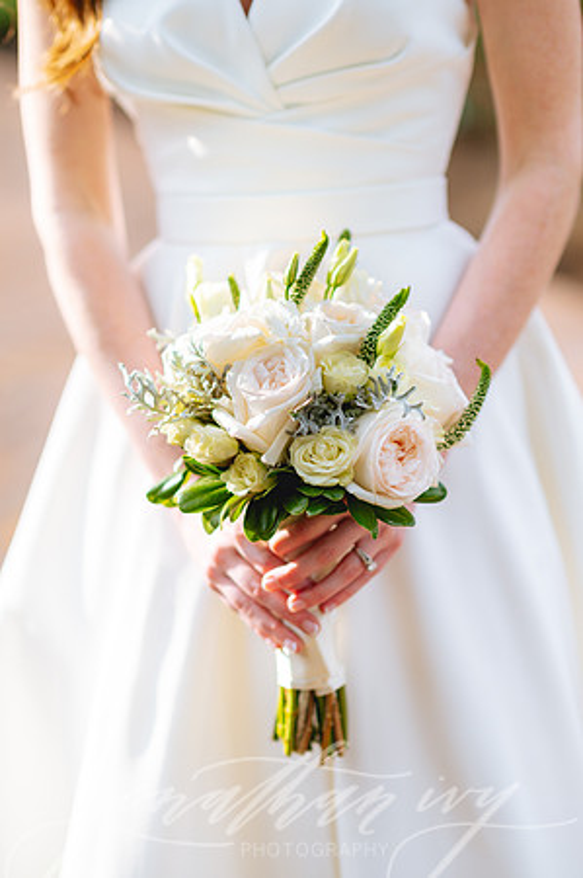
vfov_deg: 23.9
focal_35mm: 85
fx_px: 2069
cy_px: 439
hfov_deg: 16.0
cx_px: 292
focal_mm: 85
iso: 100
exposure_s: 1/2000
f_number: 2
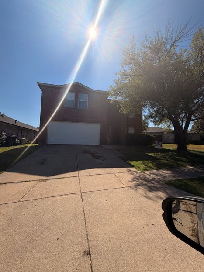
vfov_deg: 98.2
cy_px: 132
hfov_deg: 81.7
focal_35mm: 15
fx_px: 118
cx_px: 100
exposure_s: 1/1698
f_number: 2.2
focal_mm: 2.22
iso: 20
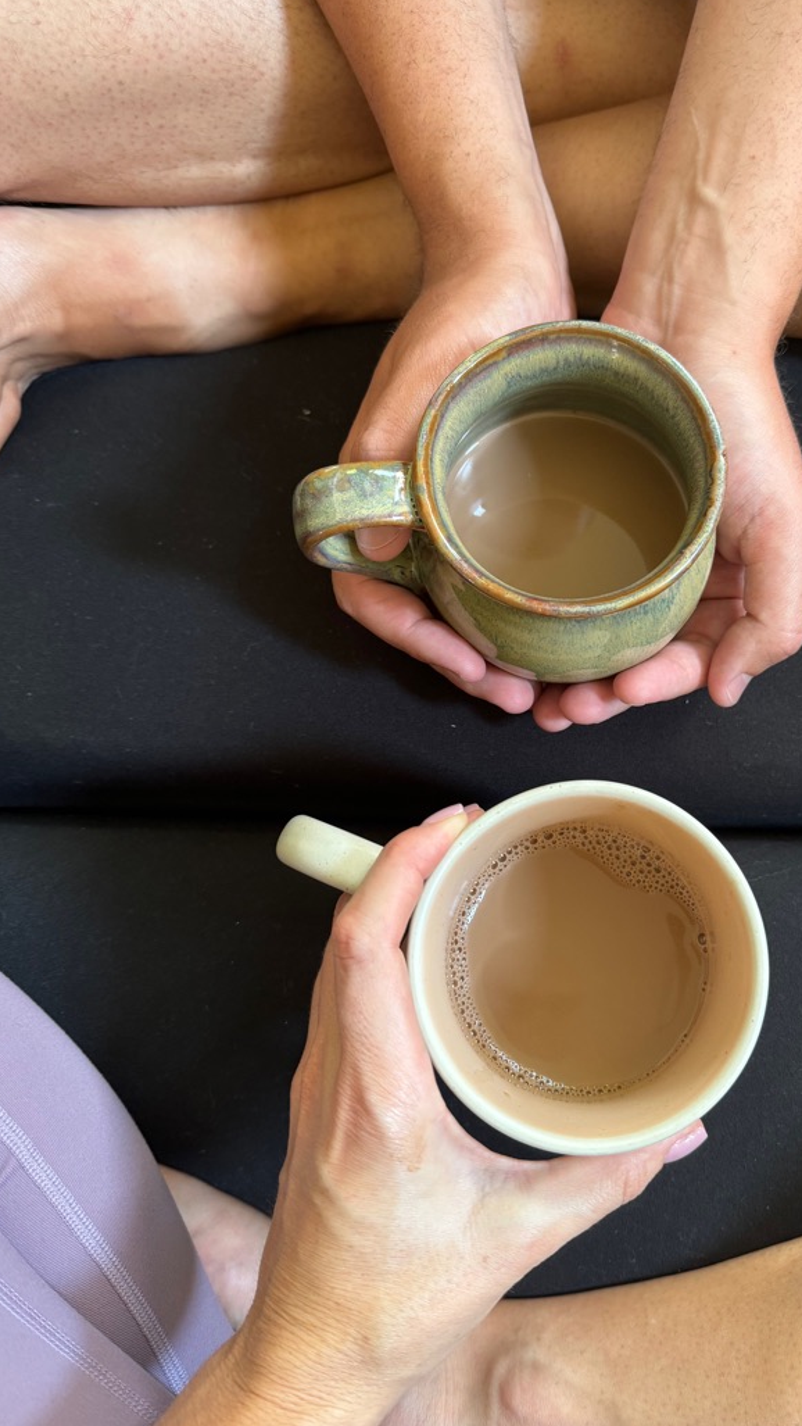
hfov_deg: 40.8
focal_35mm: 28
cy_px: 703
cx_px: 560
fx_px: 1058
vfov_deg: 67.9
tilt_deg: -77.9
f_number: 1.78
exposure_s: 1/60
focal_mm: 6.76
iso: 250
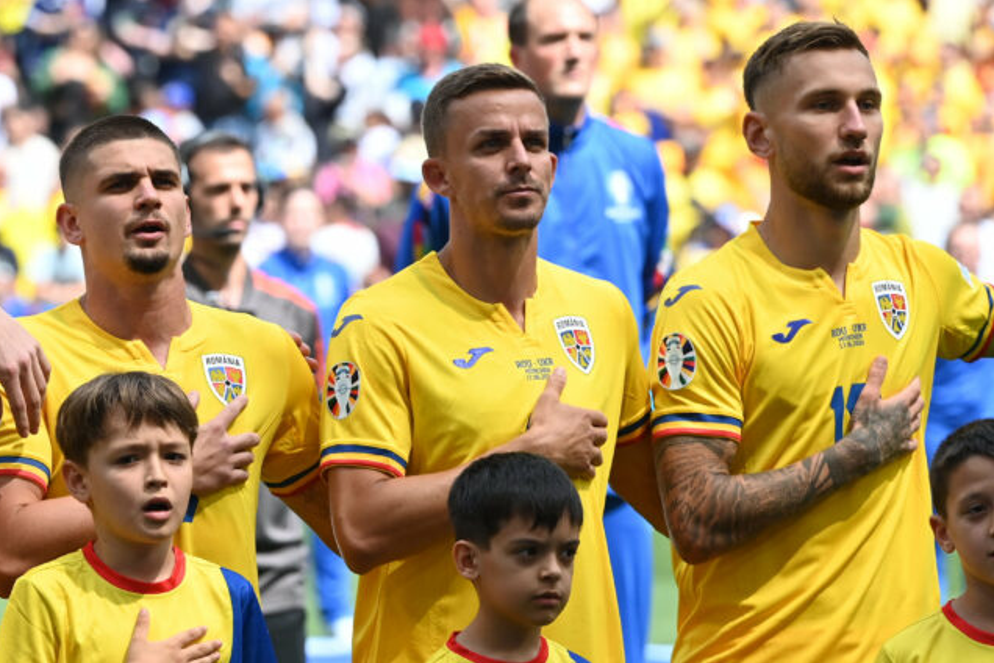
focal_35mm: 440
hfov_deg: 4.7
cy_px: 379
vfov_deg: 3.1
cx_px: 300
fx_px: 12148
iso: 800
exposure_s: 1/1600
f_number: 5.6
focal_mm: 200
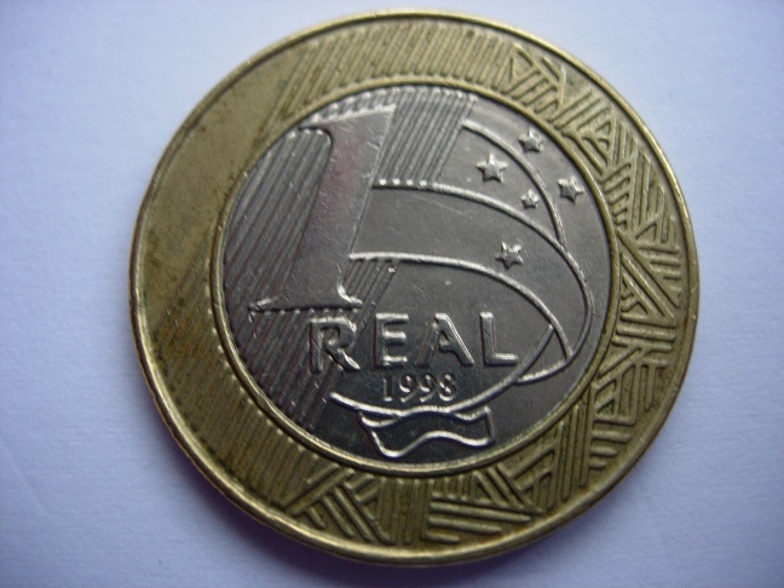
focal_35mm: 38
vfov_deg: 37.7
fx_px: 861
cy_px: 294
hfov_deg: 49.0
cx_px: 392
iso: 141
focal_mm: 7.8
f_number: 2.8
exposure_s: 1/32
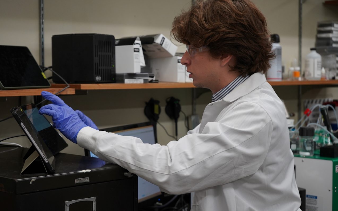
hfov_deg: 28.6
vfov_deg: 18.1
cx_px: 170
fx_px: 663
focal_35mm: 72
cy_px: 109
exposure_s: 1/160
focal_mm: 70
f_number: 5.6
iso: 1250
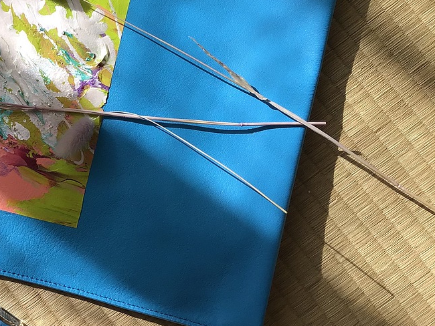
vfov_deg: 24.0
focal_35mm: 61
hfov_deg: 29.8
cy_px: 120
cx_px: 13
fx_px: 767
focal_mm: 3.3
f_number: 2.4
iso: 25
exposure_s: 1/240
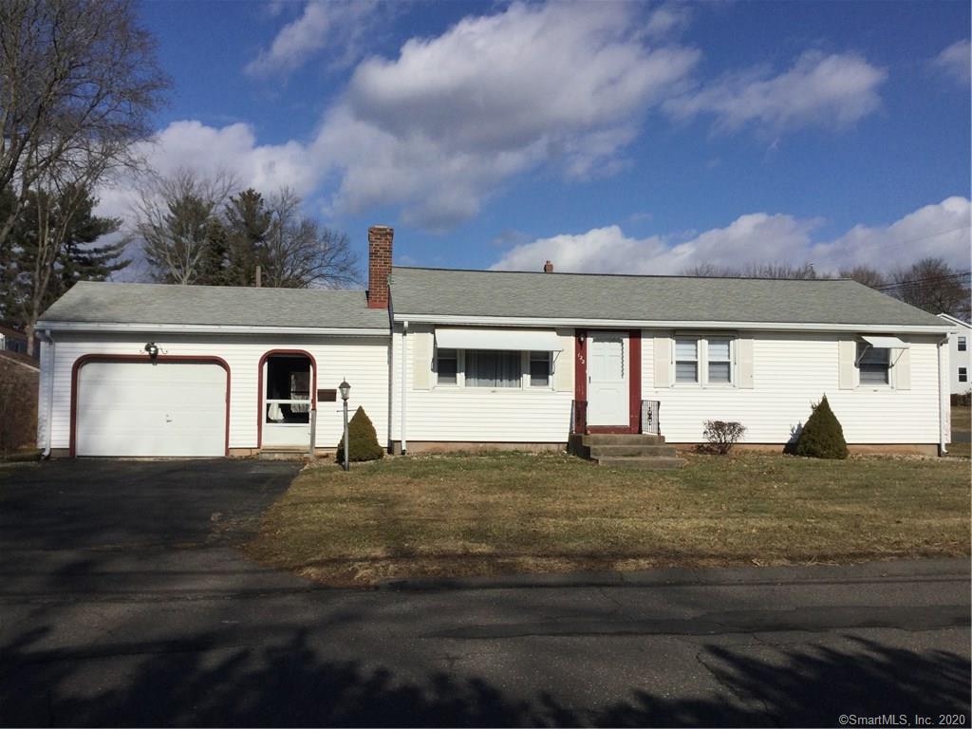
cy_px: 364
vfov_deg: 45.4
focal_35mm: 31
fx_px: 870
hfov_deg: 58.4
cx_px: 486
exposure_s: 1/4292
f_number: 2.4
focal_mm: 3.3
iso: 25
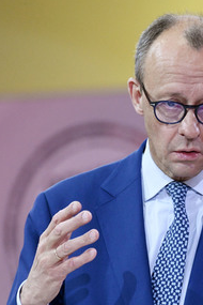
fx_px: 6690
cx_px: 213
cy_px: 149
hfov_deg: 1.7
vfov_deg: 2.6
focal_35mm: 791
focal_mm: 500
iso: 6400
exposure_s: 1/320
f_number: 8
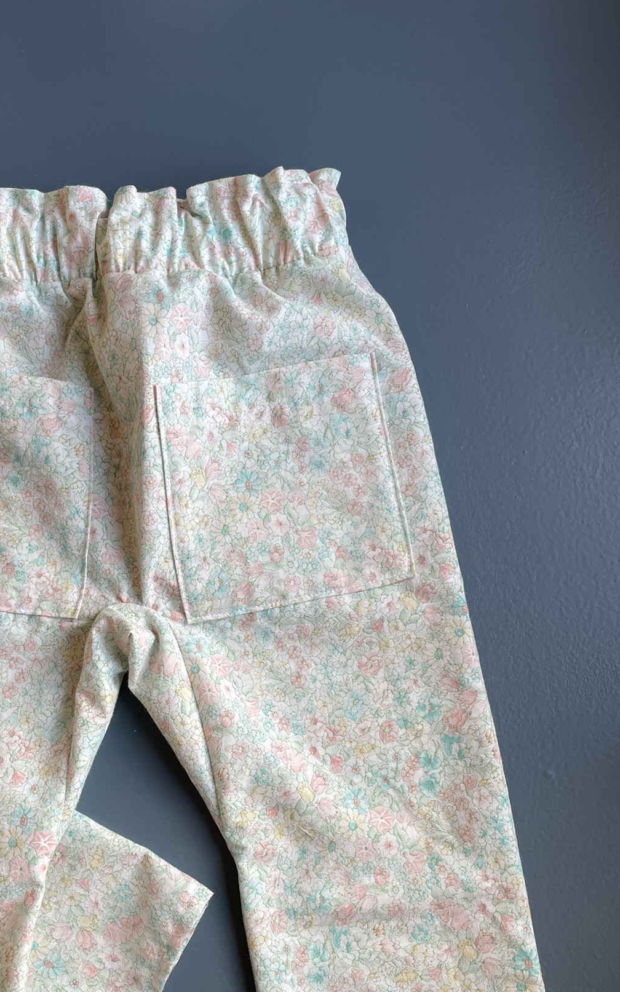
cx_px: 175
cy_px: 618
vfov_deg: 54.7
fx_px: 946
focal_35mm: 35
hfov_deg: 35.7
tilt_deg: -85.3
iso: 50
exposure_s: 1/100
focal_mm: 4.2
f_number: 1.6
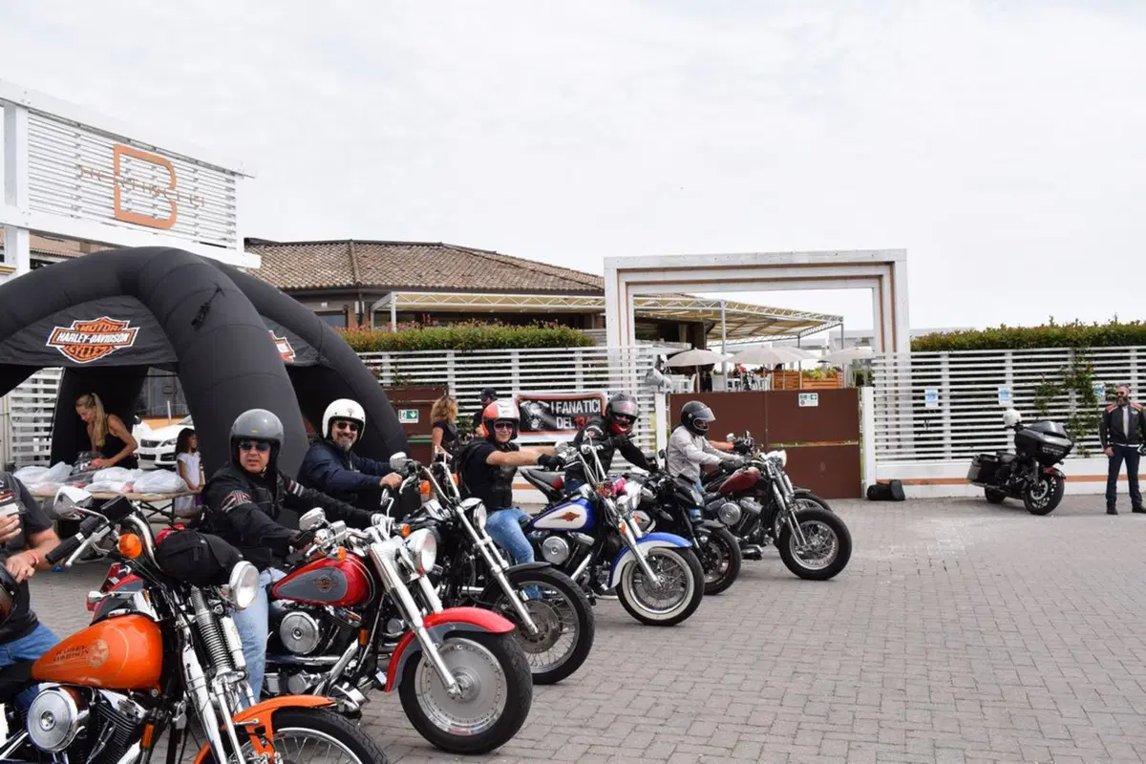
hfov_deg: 55.1
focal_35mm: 34
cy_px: 382
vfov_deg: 38.4
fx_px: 1098
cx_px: 573
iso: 200
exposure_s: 1/400
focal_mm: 23
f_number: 10
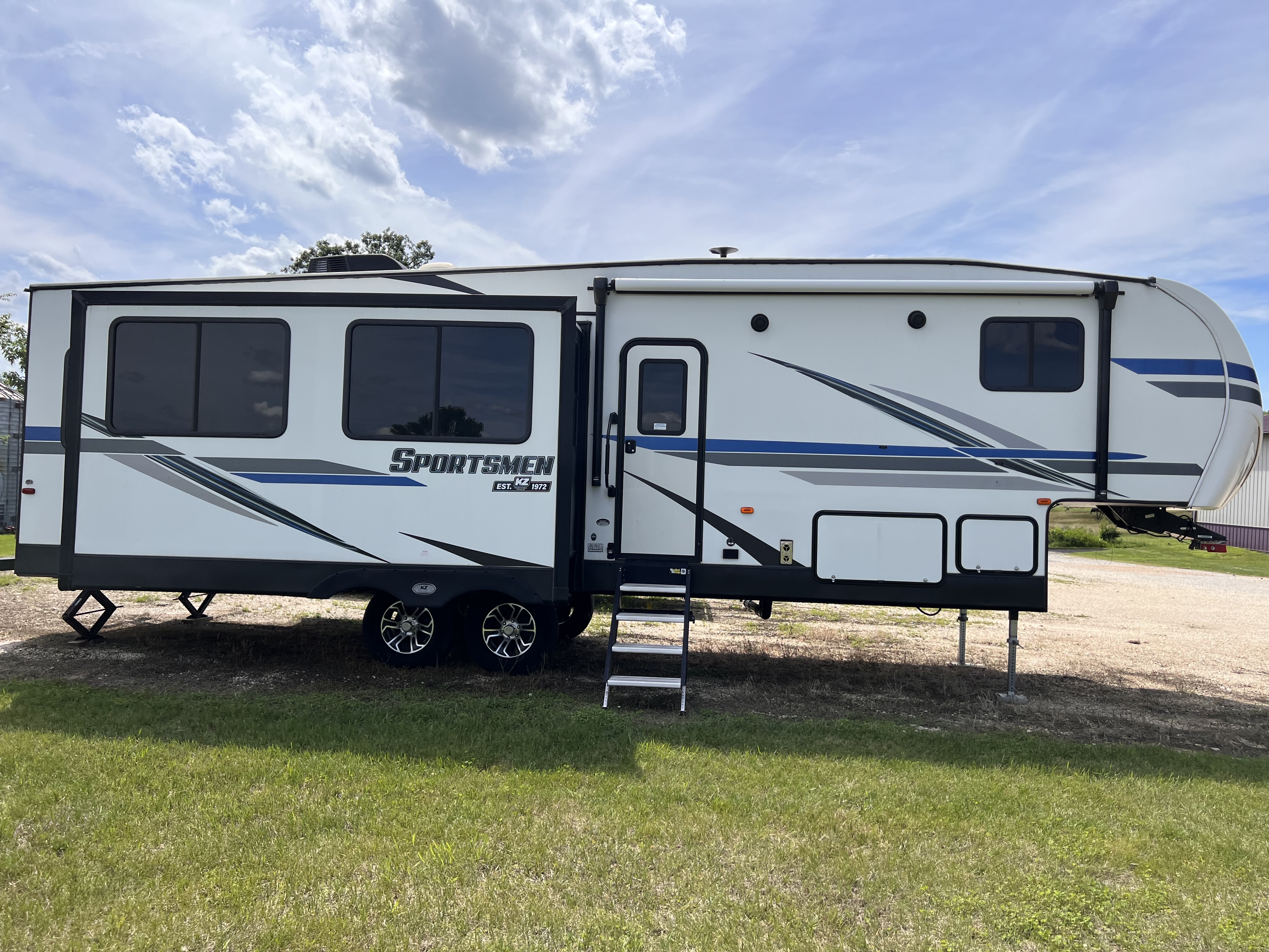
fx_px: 953
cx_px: 634
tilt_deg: -0.5
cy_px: 476
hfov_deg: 67.3
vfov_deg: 53.1
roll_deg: -0.8
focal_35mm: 26
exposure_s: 1/5587
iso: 50
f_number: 1.5
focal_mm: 5.7
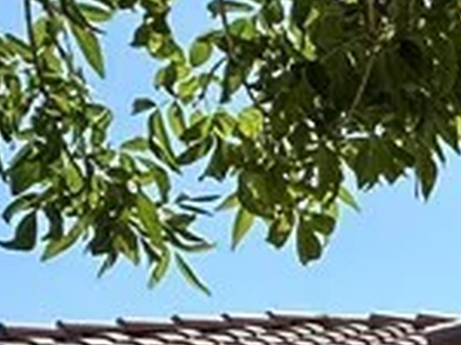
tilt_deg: +1.8
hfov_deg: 17.4
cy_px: 693
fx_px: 1264
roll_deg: +0.0
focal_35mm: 95
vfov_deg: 13.3
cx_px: 794
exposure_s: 1/1221
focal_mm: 2.22
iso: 50
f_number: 2.2
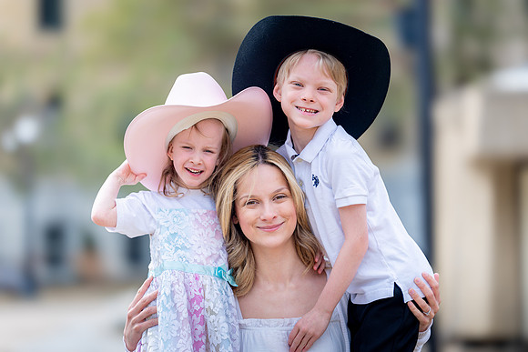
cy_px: 176
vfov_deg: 9.2
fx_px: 2200
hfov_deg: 13.7
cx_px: 264
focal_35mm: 150
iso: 100
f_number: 2
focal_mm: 150
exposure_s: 1/2500
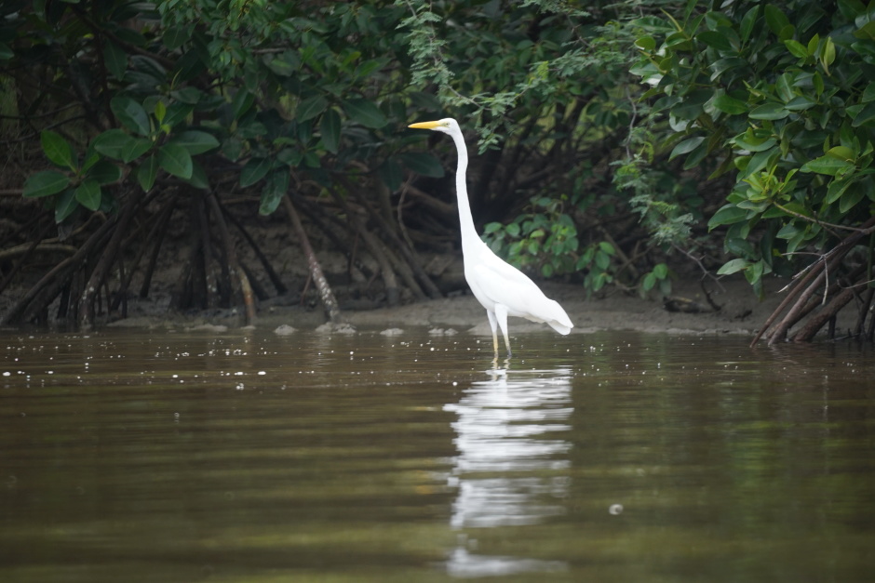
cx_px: 438
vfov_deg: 2.8
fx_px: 12154
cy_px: 292
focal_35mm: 500
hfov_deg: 4.1
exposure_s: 1/320
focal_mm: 500
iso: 1000
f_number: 8
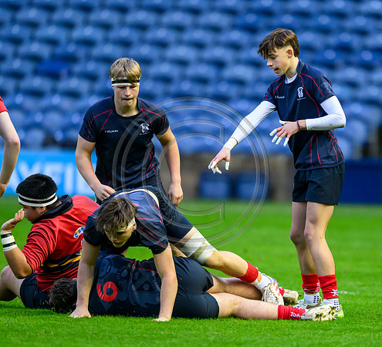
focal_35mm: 830
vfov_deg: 2.0
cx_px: 318
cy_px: 189
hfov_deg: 2.2
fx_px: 9900
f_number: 4
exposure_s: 1/1250
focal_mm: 560
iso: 6400
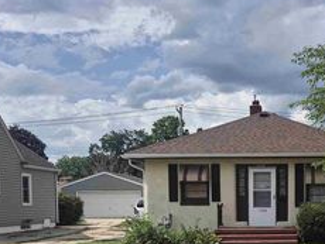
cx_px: 270
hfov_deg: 36.6
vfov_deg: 28.1
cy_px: 219
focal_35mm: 50
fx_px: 470
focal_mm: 5.4
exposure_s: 1/2368
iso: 25
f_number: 1.8
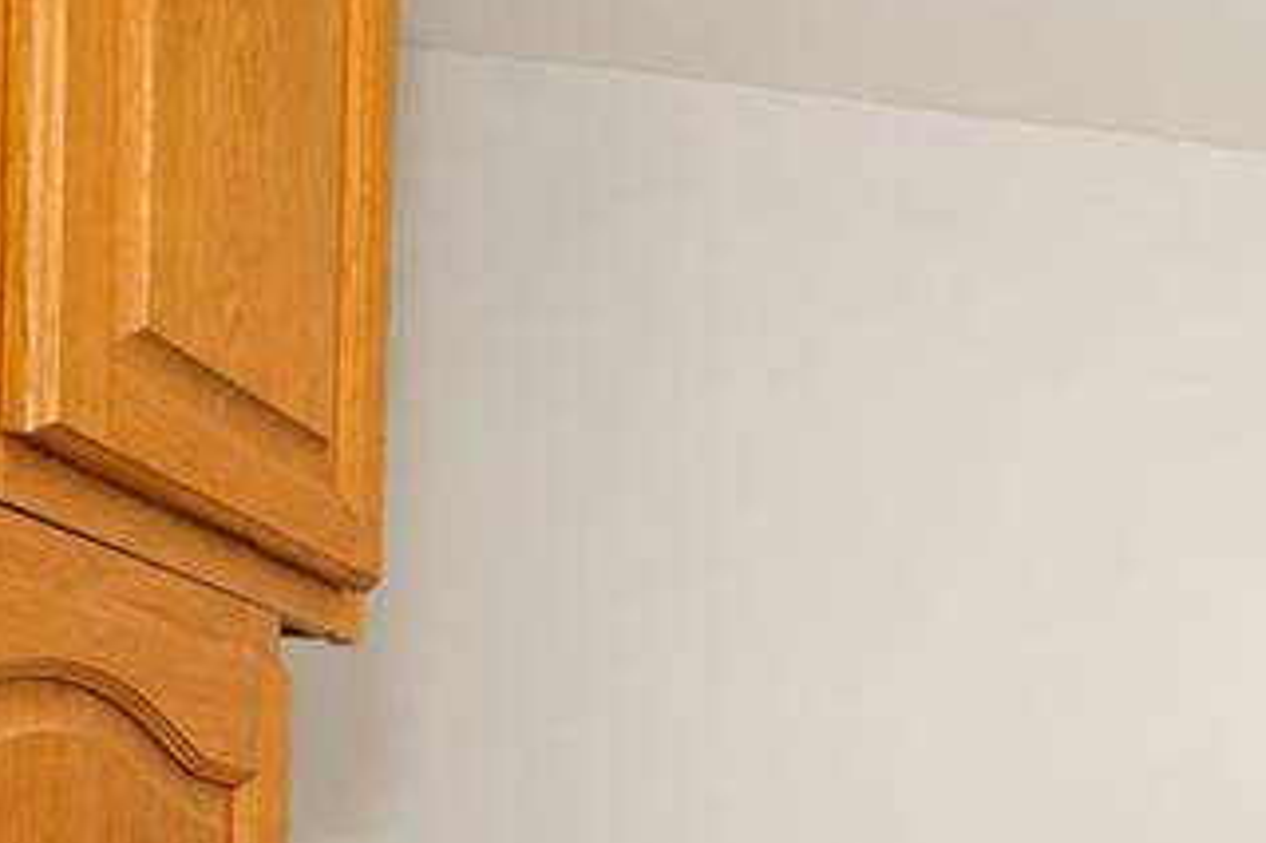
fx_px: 1687
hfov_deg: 32.0
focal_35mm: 48
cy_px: 989
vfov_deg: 25.4
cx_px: 1622
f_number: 7.1
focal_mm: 10
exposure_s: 1/60
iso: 2000
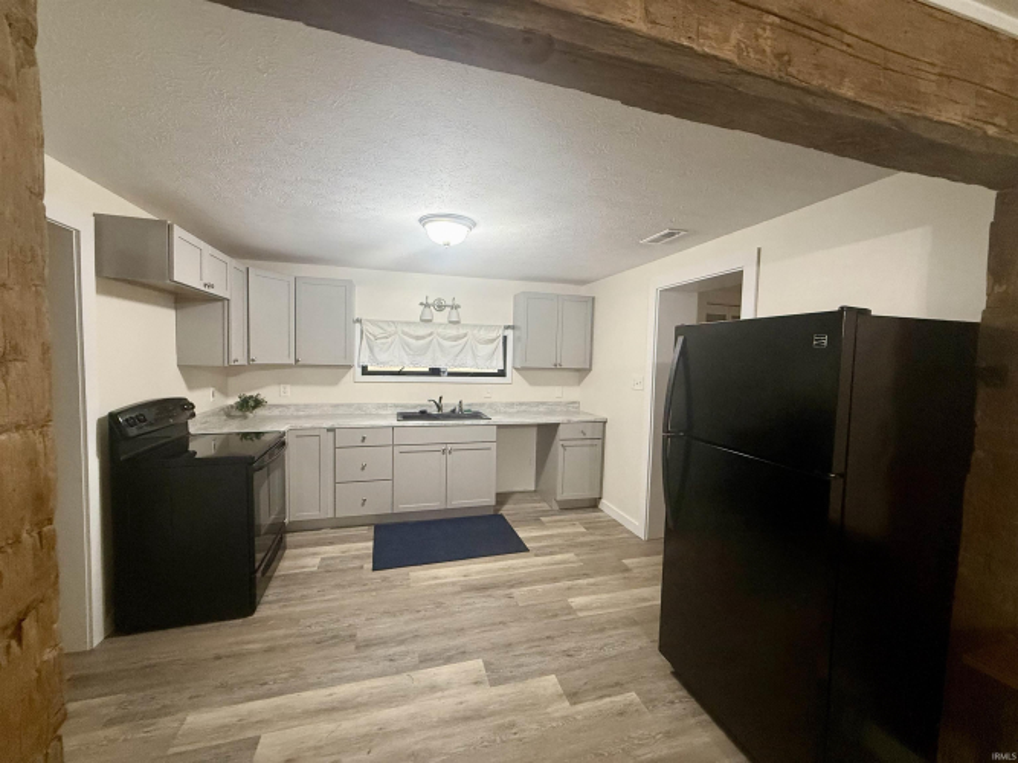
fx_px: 412
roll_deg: -1.7
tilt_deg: -3.8
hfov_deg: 102.1
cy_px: 382
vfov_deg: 85.7
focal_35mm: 14
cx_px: 509
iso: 400
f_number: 2.2
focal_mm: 2.22
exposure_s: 1/60
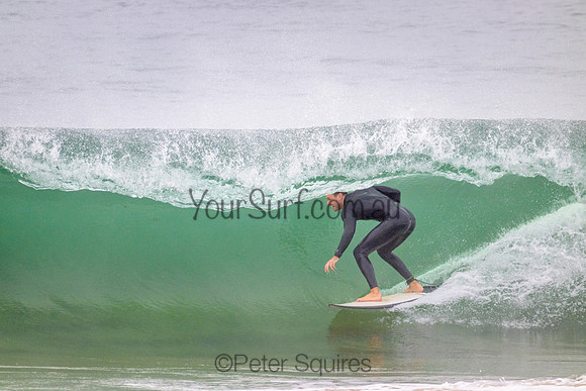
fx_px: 13025
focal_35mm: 800
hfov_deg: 2.6
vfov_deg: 1.7
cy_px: 196
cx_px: 293
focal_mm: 800
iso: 1800
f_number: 11
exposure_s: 1/2000
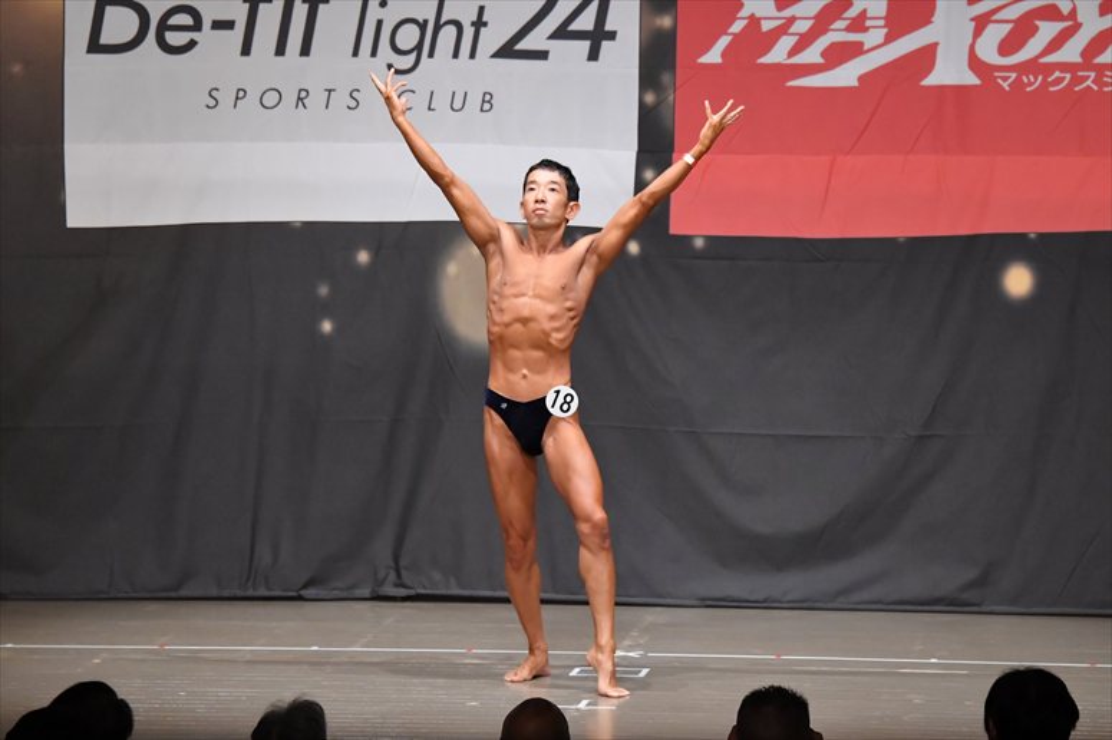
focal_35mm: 183
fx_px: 5650
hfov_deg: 11.2
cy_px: 370
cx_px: 556
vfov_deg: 7.5
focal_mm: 122
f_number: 5.6
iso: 6400
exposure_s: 1/400
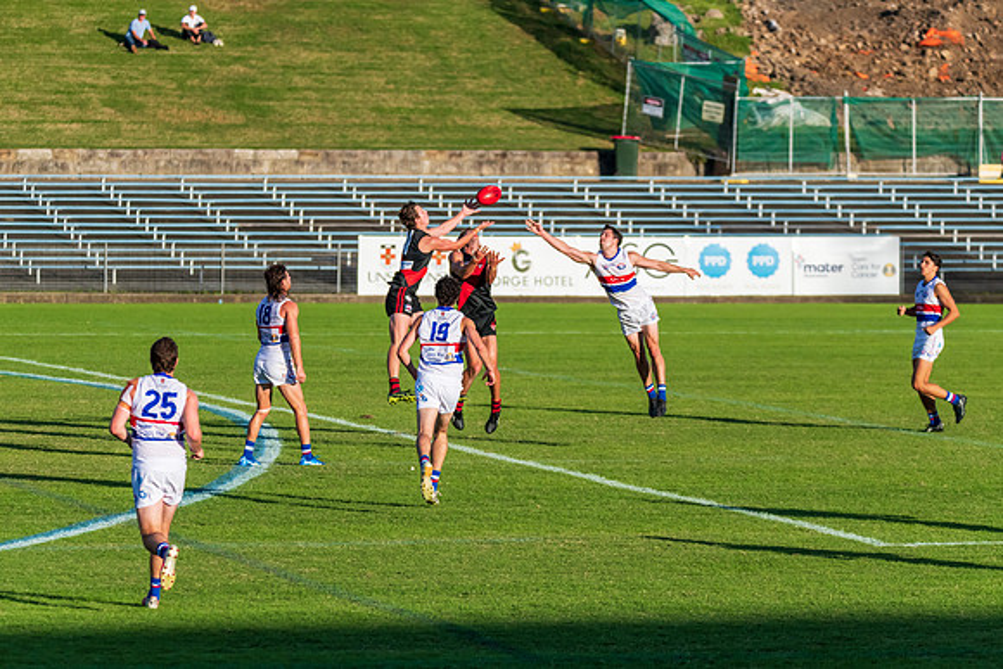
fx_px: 6528
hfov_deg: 8.8
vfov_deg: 5.9
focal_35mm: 234
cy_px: 349
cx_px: 473
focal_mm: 220
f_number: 5.3
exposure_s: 1/6400
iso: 1000
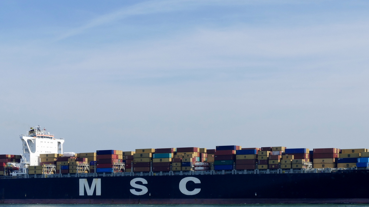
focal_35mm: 80
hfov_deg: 26.5
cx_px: 188
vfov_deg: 15.0
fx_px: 783
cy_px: 180
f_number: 5
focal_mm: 18.17
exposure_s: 1/1000
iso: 125
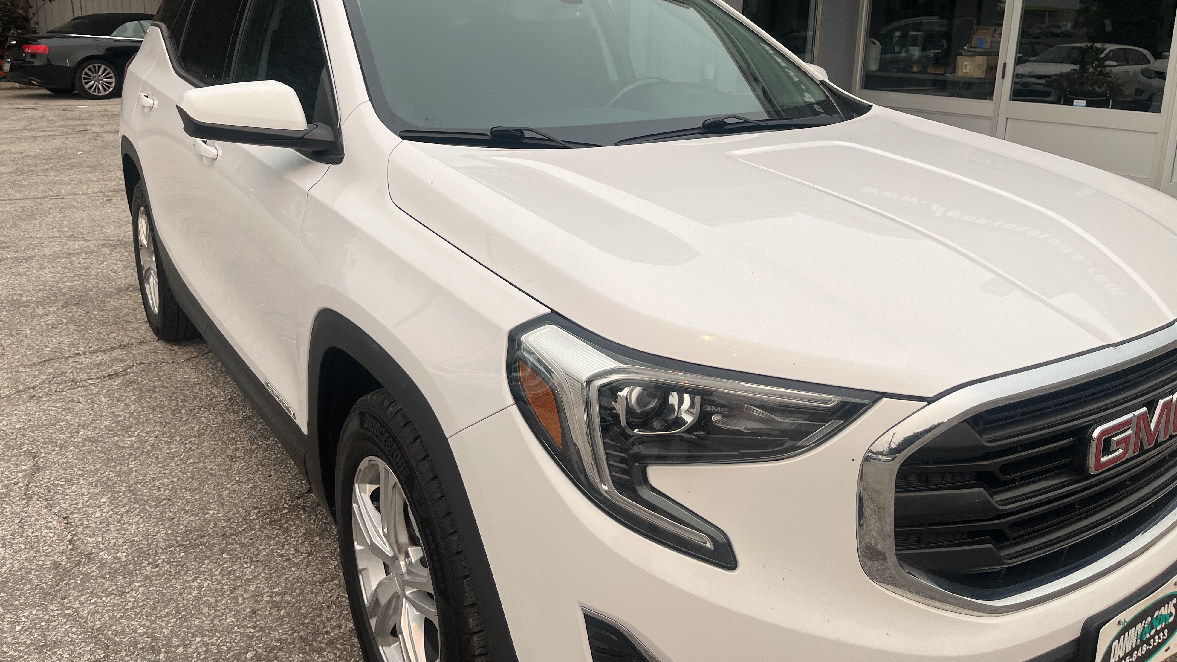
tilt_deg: -14.3
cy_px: 241
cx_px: 578
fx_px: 905
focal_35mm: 29
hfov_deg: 66.1
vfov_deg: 39.9
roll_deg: -0.6
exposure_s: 1/4016
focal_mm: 5.1
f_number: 1.6
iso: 50
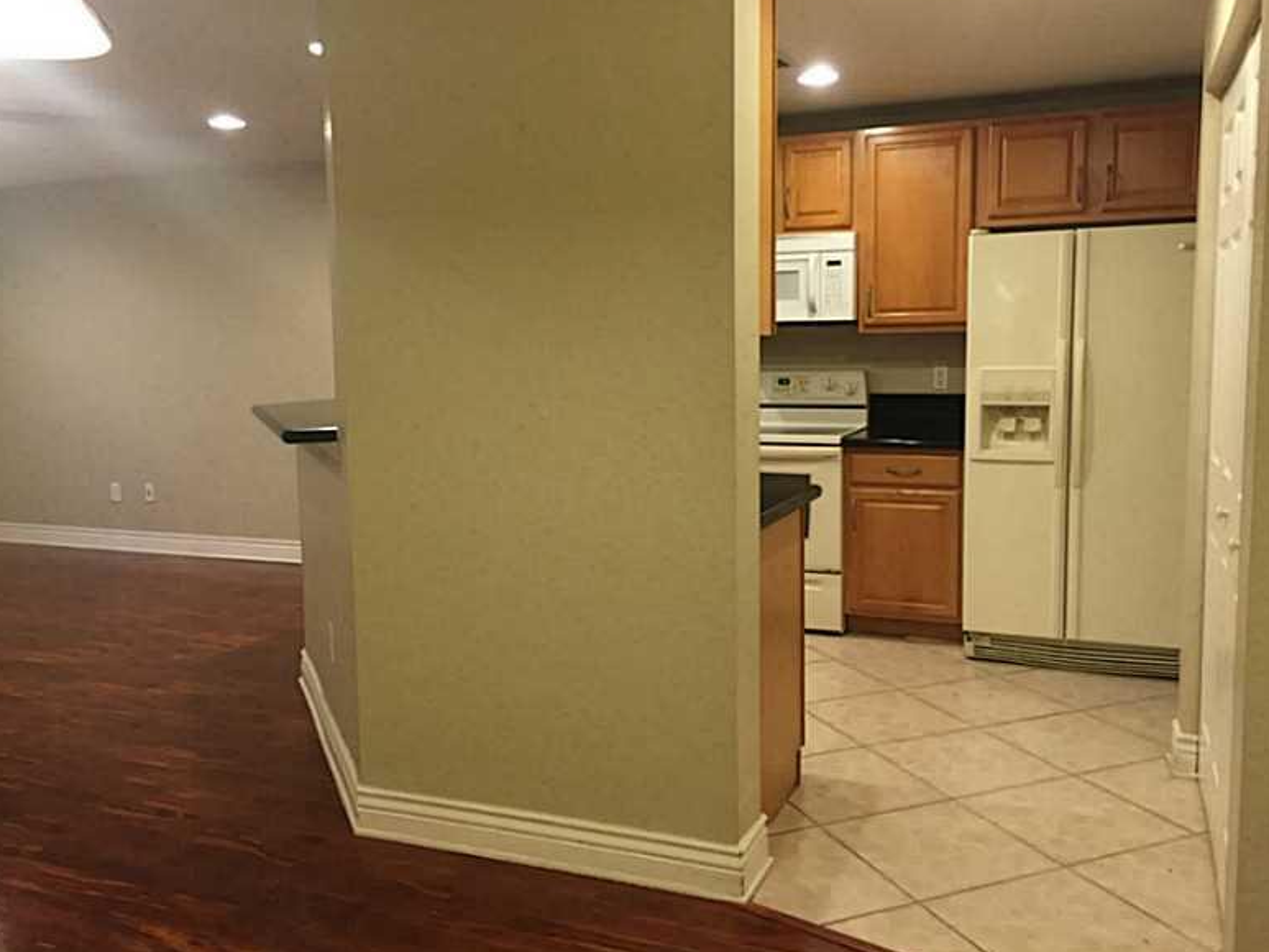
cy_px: 466
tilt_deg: -4.0
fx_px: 1100
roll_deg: +0.3
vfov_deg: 46.8
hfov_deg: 60.0
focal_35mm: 30
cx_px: 647
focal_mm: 4.15
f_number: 2.2
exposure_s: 1/30
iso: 160
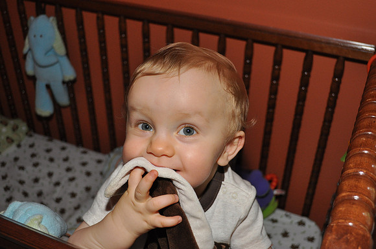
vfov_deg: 31.8
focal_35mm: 42
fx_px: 438
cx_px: 188
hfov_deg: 46.5
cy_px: 124
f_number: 4.5
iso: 800
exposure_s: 1/60
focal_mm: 28
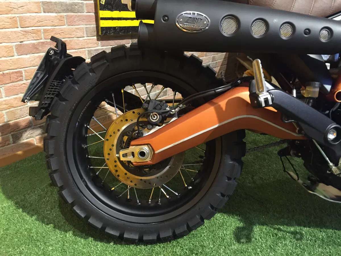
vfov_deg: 48.2
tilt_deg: -25.2
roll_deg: -2.3
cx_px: 170
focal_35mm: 29
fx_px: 286
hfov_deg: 61.7
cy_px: 128
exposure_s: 1/17
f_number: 2.2
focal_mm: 4.15
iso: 320
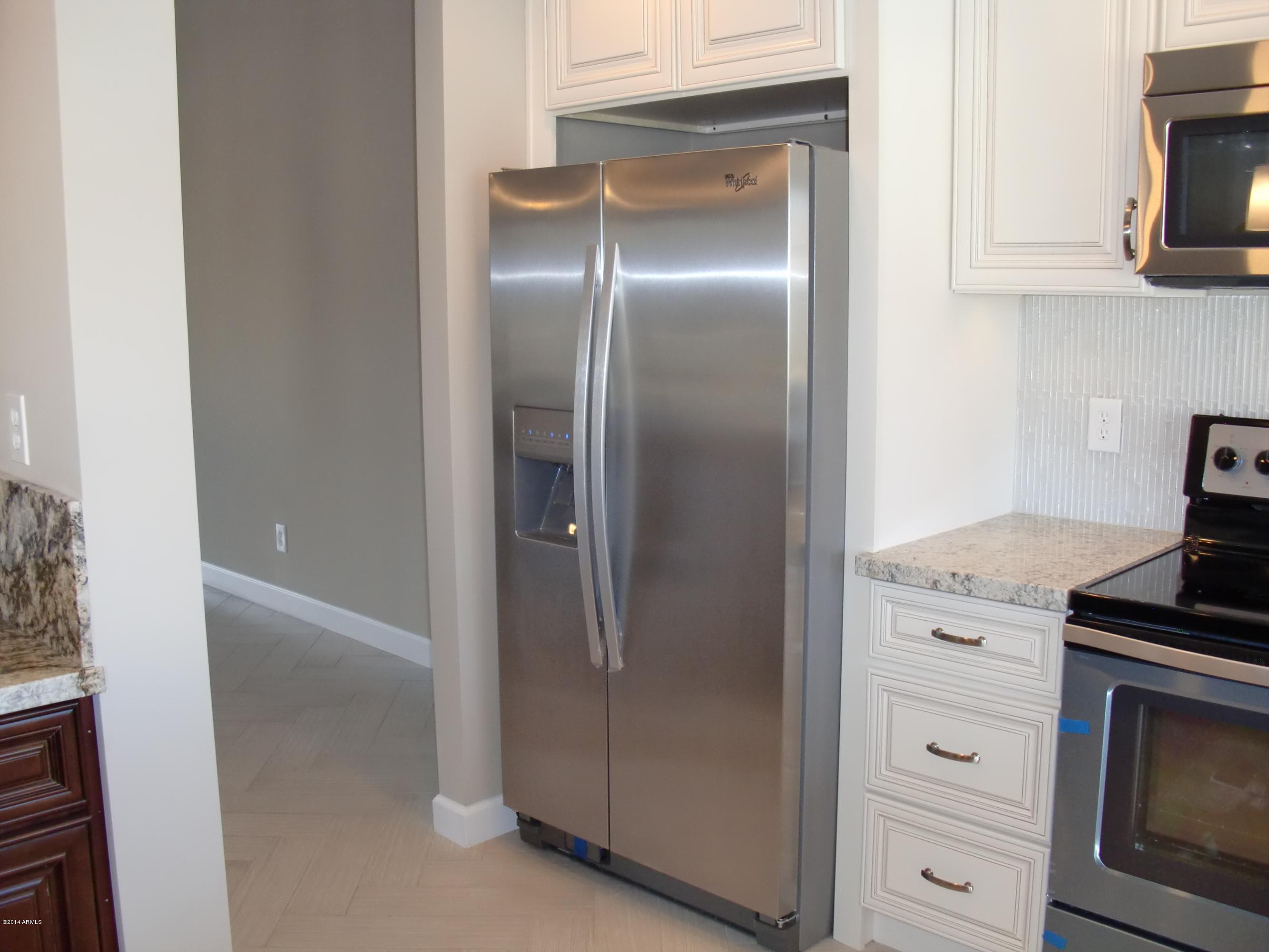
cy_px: 476
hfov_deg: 51.4
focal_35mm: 36
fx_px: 1320
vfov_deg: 39.7
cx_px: 634
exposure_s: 1/60
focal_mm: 6.3
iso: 200
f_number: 2.8
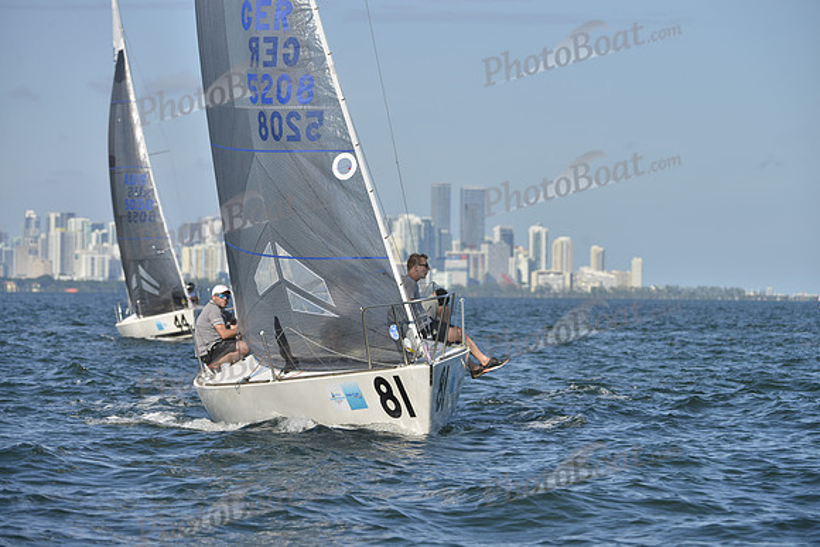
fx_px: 4556
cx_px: 410
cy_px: 274
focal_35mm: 200
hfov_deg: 10.3
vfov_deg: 6.9
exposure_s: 1/1000
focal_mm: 200
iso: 200
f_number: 7.1
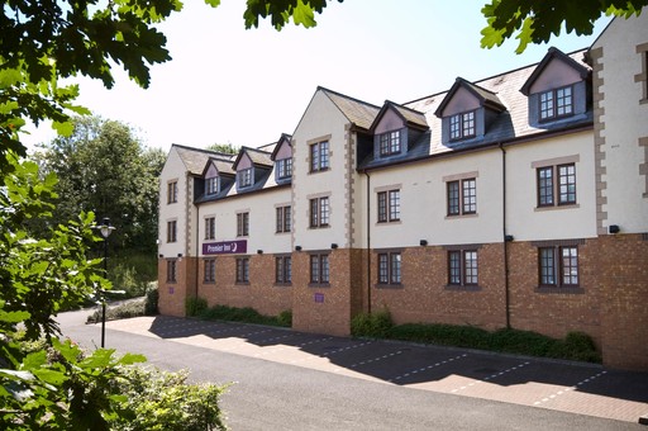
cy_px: 216
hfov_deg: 62.0
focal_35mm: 30
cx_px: 324
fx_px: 539
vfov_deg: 43.5
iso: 200
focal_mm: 20
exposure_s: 1/60
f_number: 11
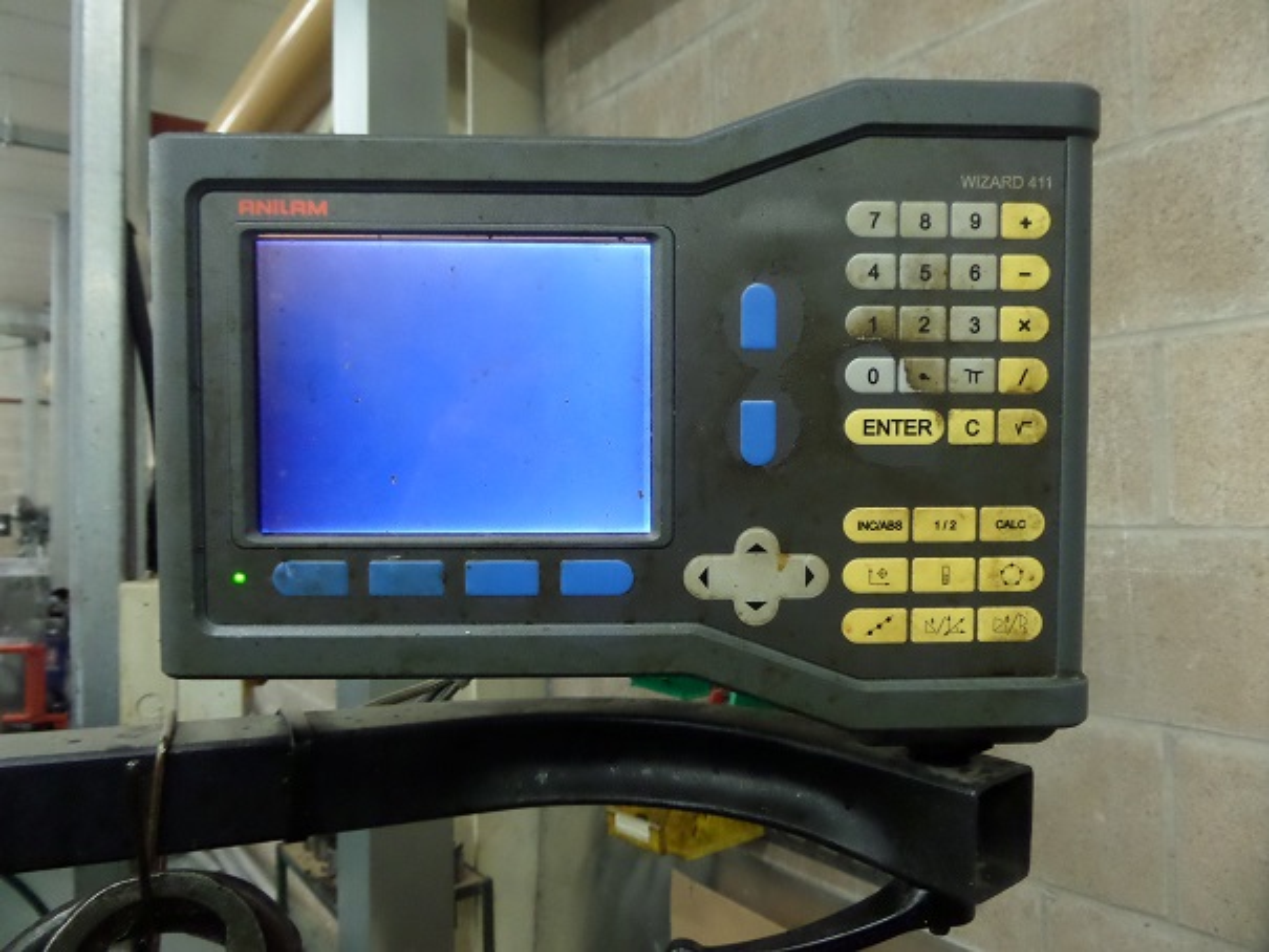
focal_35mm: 24
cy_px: 476
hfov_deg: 71.6
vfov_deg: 56.8
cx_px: 634
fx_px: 880
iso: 400
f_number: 3.2
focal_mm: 4
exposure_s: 1/20
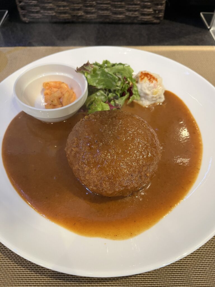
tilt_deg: -54.4
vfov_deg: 67.3
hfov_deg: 53.1
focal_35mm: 26
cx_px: 108
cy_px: 144
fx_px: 215
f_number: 1.6
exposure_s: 1/60
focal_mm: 5.1
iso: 160
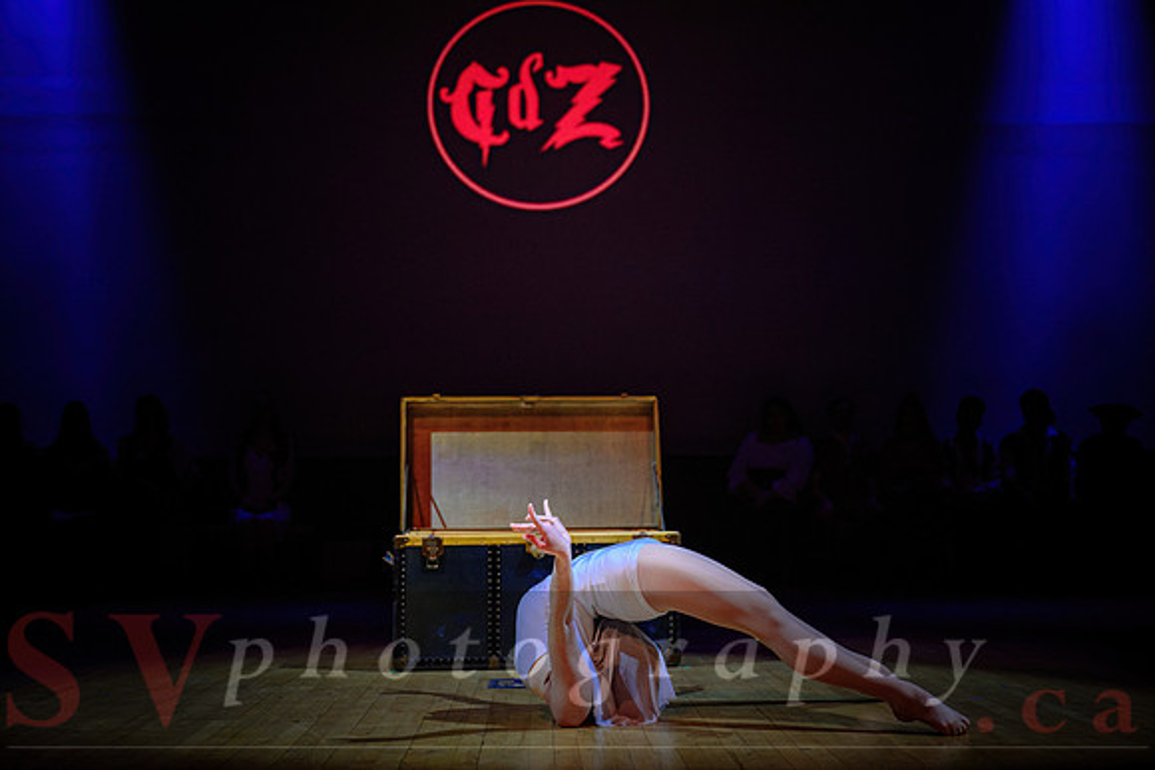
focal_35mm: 49
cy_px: 385
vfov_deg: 27.4
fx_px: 1583
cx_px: 578
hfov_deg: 40.1
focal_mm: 48
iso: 1600
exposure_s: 1/320
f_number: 2.8
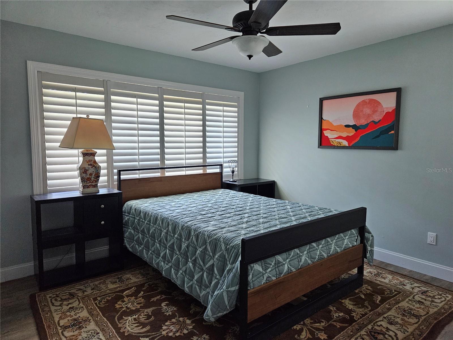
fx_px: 301
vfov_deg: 58.9
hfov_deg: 73.9
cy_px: 170
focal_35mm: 23
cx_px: 226
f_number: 1.8
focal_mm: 5.4
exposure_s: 1/120
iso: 500
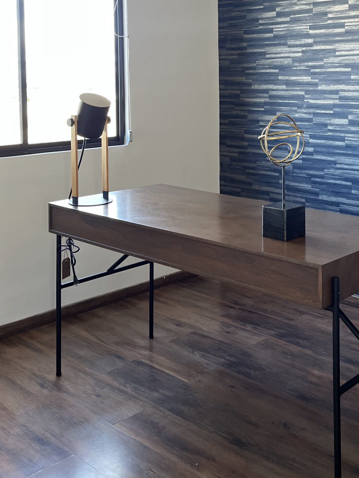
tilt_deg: -1.1
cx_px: 277
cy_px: 99
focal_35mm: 45
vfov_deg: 40.4
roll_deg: +1.3
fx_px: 622
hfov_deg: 31.5
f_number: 1.6
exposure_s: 1/121
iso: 125
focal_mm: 5.1
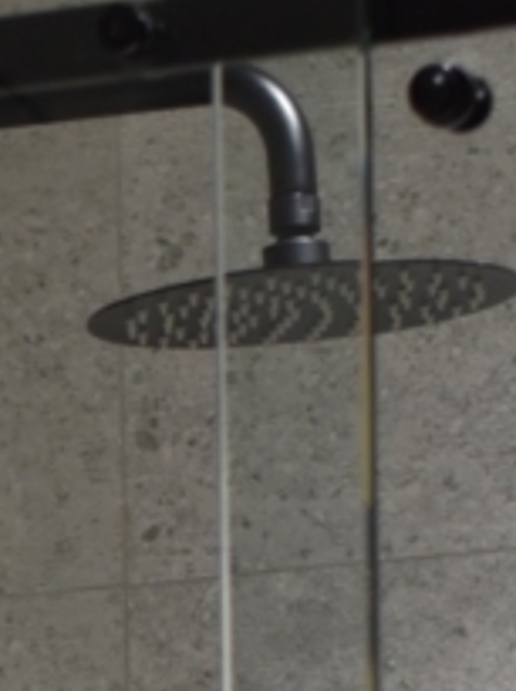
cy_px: 1578
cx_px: -487
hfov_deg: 4.1
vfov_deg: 5.3
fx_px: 7197
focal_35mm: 361
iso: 500
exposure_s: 1/80
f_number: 2.5
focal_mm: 50
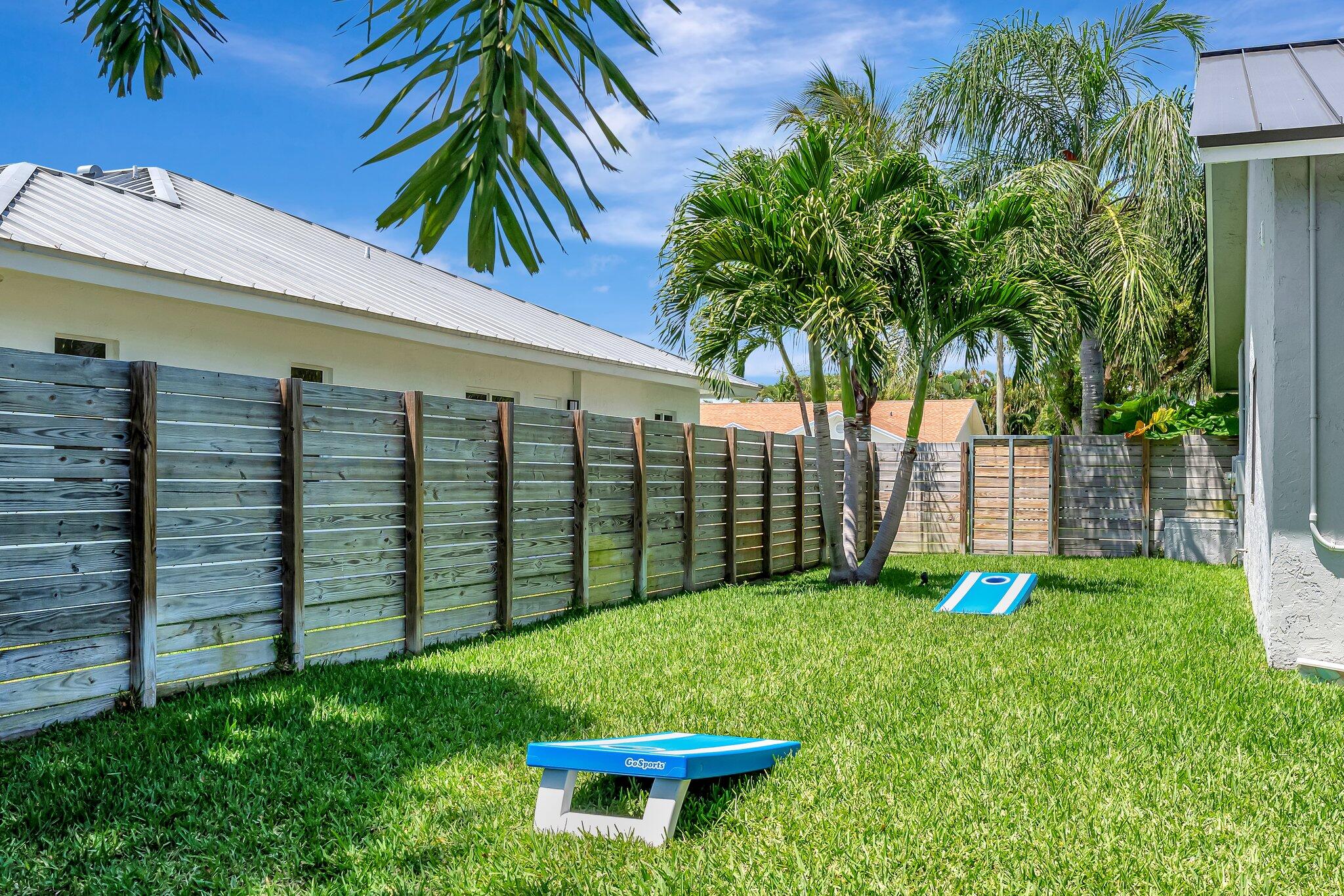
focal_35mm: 36
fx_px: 1344
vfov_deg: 36.9
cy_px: 448
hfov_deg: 53.1
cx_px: 672
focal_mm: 24
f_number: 8
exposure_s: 1/800
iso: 400
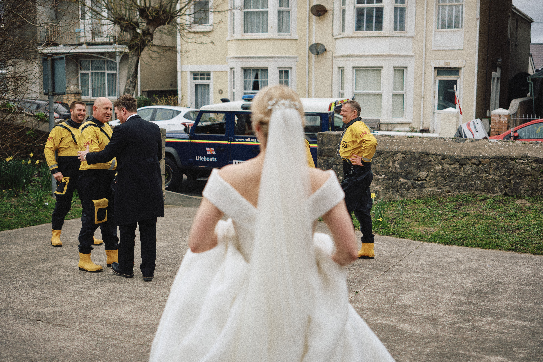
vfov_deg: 27.0
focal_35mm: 50
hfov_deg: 39.6
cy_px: 181
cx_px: 272
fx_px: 754
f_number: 2
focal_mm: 33
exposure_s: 1/1100
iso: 125
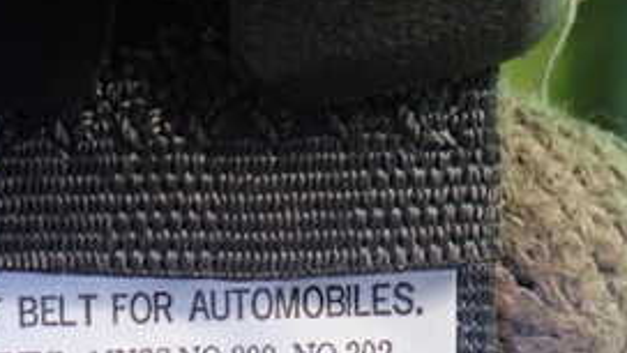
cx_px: 106
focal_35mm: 72
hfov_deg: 28.6
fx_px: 1197
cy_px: 468
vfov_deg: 15.9
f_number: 2.3
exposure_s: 1/30
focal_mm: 5.4
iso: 400
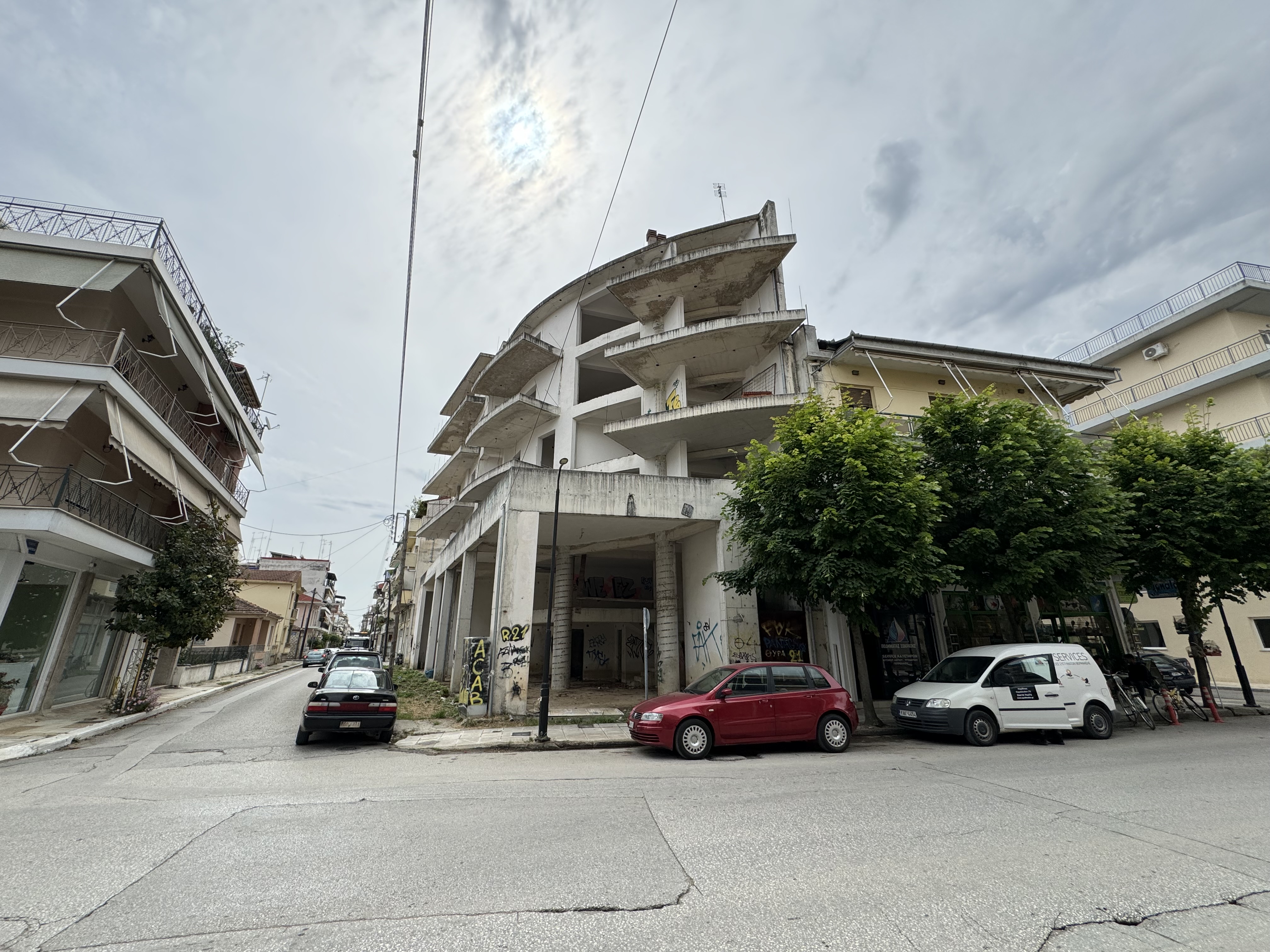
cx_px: 635
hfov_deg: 102.1
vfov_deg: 85.7
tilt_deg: +18.4
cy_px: 476
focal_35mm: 14
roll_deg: -0.3
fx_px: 514
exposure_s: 1/1880
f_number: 2.2
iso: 40
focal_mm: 2.22
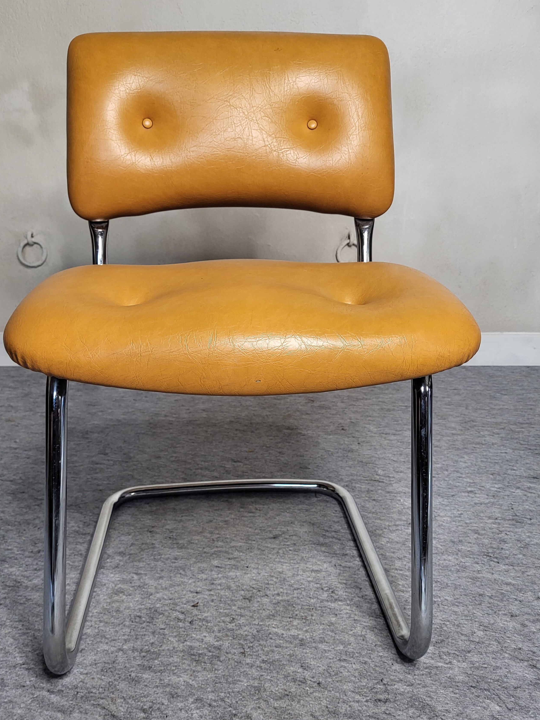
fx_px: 645
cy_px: 341
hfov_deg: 45.4
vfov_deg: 58.3
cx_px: 244
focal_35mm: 31
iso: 200
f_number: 1.8
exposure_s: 1/42
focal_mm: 5.4
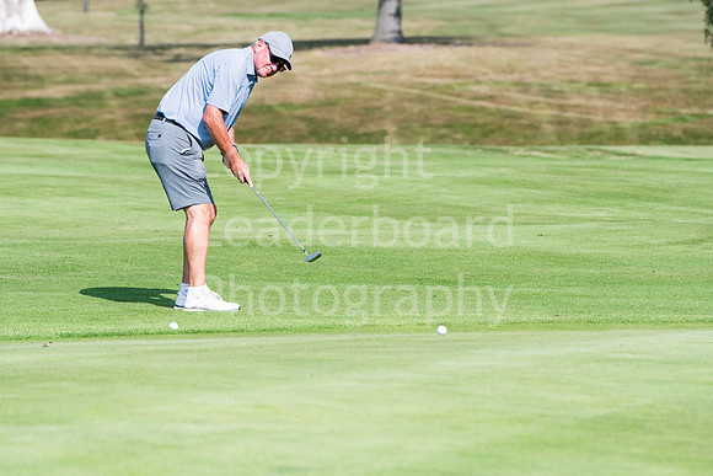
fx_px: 5943
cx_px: 356
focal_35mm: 300
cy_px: 238
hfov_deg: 6.9
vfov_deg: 4.6
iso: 640
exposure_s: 1/2500
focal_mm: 200
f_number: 5.6
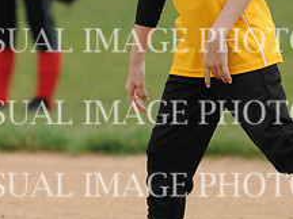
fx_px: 9819
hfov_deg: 1.7
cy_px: 77
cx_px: 189
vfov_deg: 1.3
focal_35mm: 1160
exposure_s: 1/4000
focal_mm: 300
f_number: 4.5
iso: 640
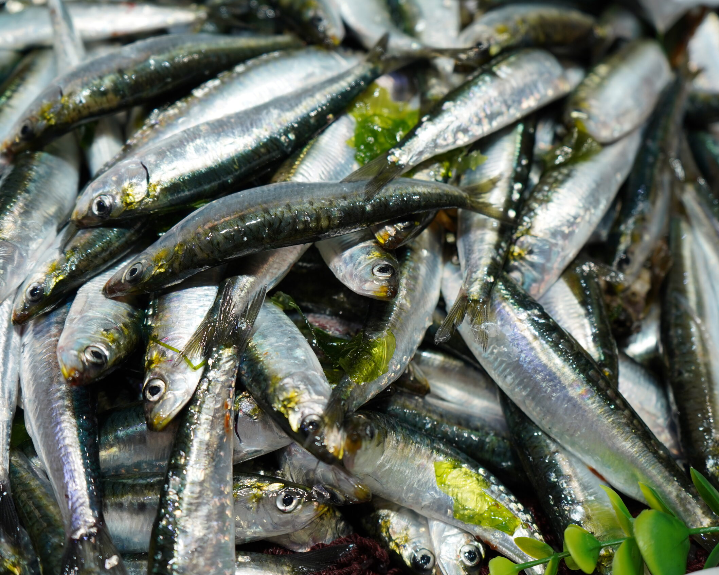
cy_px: 289
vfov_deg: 35.7
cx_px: 326
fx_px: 894
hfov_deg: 43.8
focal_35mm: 42
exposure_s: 1/160
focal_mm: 37
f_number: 4
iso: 200
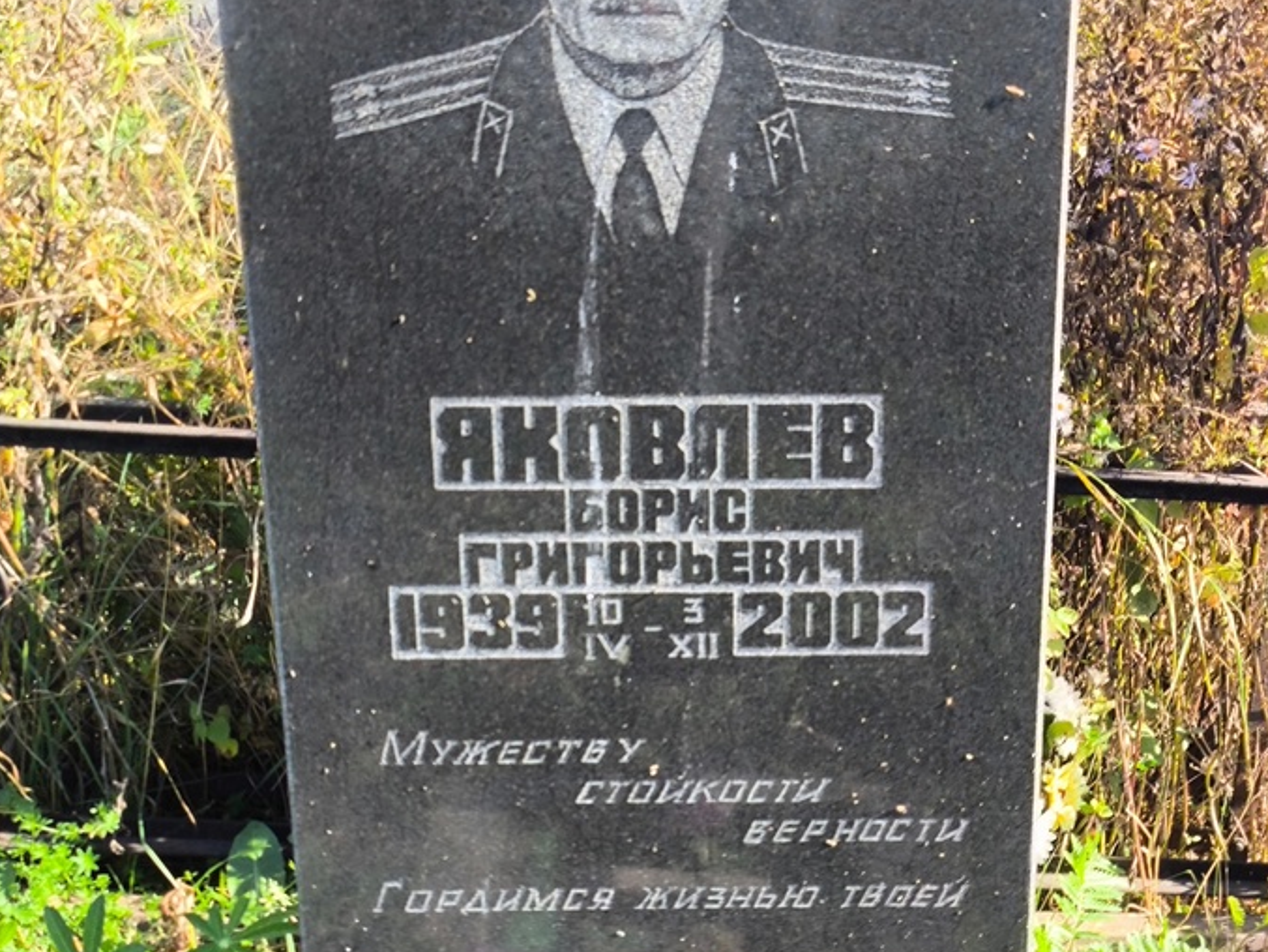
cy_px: 547
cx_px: 675
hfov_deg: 32.7
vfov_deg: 24.8
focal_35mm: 59
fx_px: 2162
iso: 50
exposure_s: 1/282
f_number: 1.7
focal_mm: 4.71
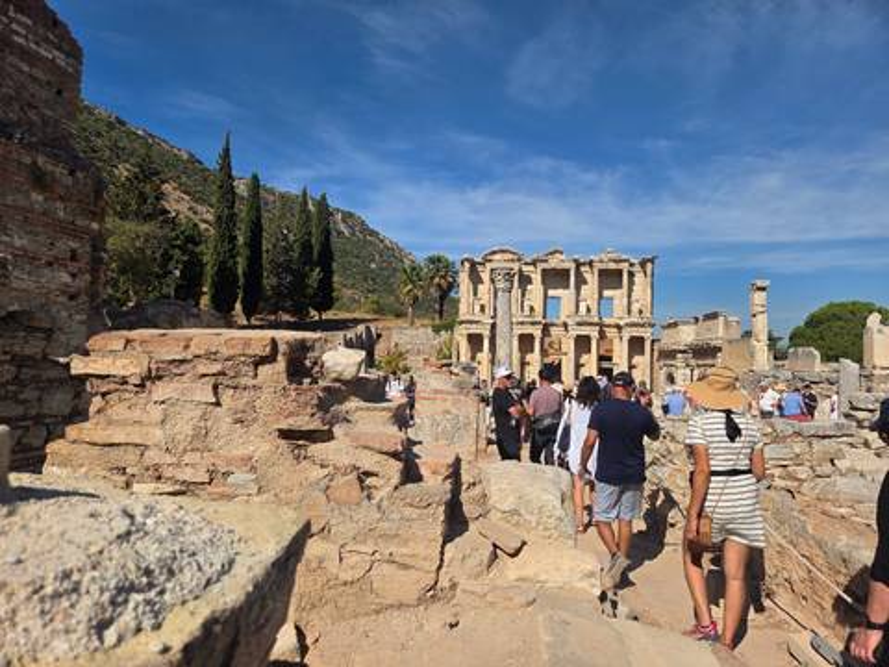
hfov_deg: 73.9
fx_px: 591
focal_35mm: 23
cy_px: 334
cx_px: 444
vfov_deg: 58.9
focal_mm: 5.4
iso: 80
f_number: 1.8
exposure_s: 1/7891
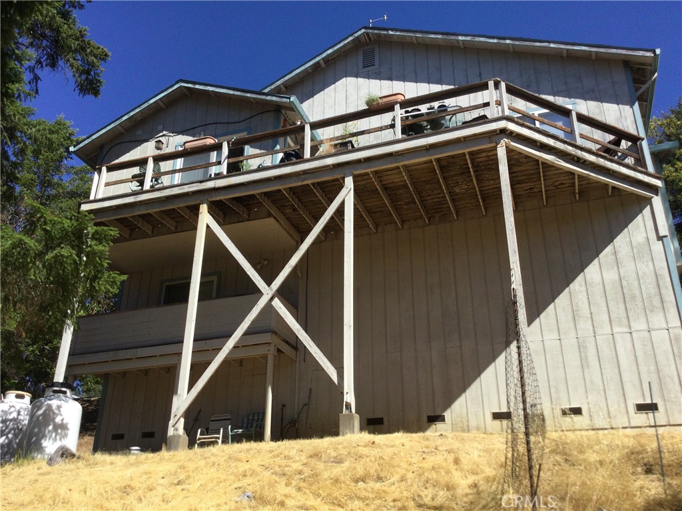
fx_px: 611
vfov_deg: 45.4
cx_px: 341
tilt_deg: +14.0
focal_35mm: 31
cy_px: 256
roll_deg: -1.2
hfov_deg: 58.4
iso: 25
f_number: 2.4
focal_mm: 3.3
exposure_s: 1/1381
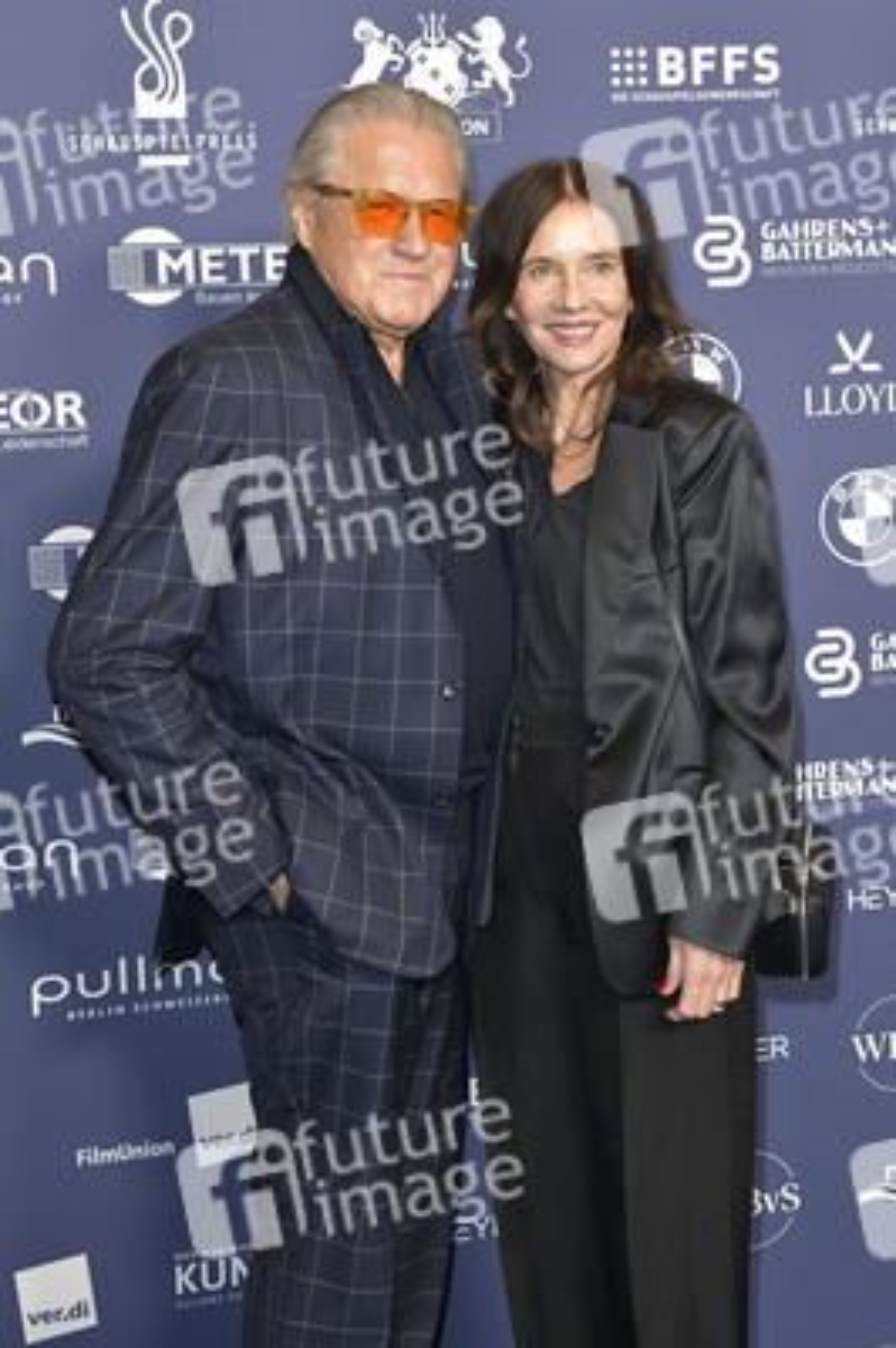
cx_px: 448
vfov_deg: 39.6
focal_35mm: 50
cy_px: 674
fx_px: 1870
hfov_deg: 26.9
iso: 2000
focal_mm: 50
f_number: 6.3
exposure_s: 1/200
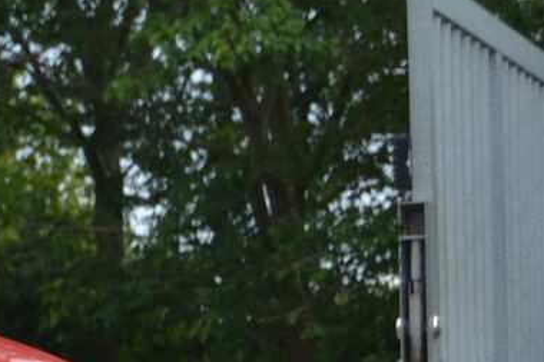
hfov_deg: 9.3
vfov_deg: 6.8
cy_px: 579
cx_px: -797
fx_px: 2975
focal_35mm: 197
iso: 100
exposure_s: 1/125
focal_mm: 26
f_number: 5.6
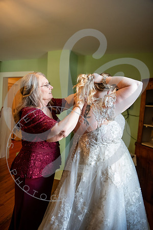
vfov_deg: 67.4
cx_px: 76
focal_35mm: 27
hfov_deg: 47.9
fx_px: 172
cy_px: 115
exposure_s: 1/200
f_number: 2.8
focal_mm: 27
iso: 1600
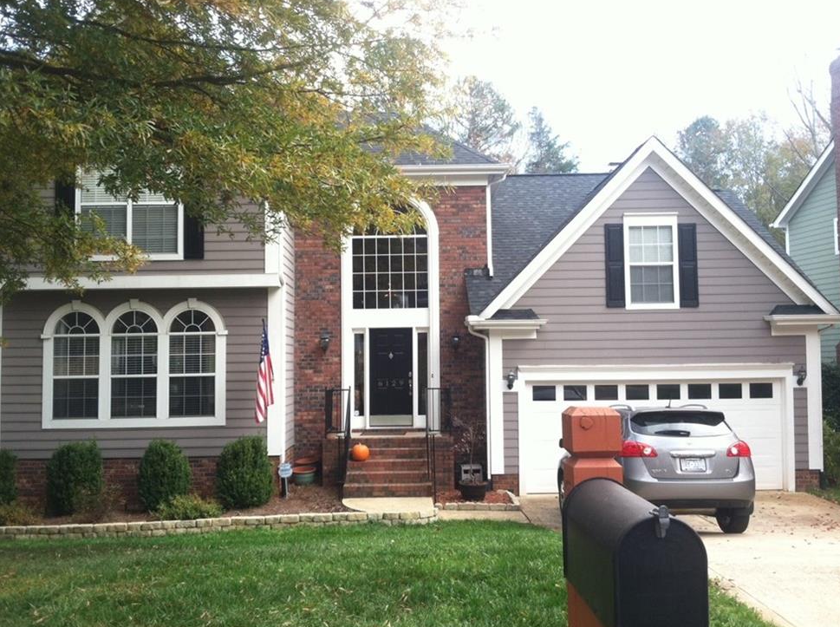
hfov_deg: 50.2
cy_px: 313
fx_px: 896
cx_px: 401
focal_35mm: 37
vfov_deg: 38.5
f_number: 2.8
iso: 80
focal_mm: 3.85
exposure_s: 1/166
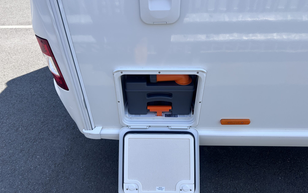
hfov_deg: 70.4
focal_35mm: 26
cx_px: 152
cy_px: 86
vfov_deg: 47.5
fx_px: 218
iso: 80
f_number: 1.78
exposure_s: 1/1949
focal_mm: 6.86
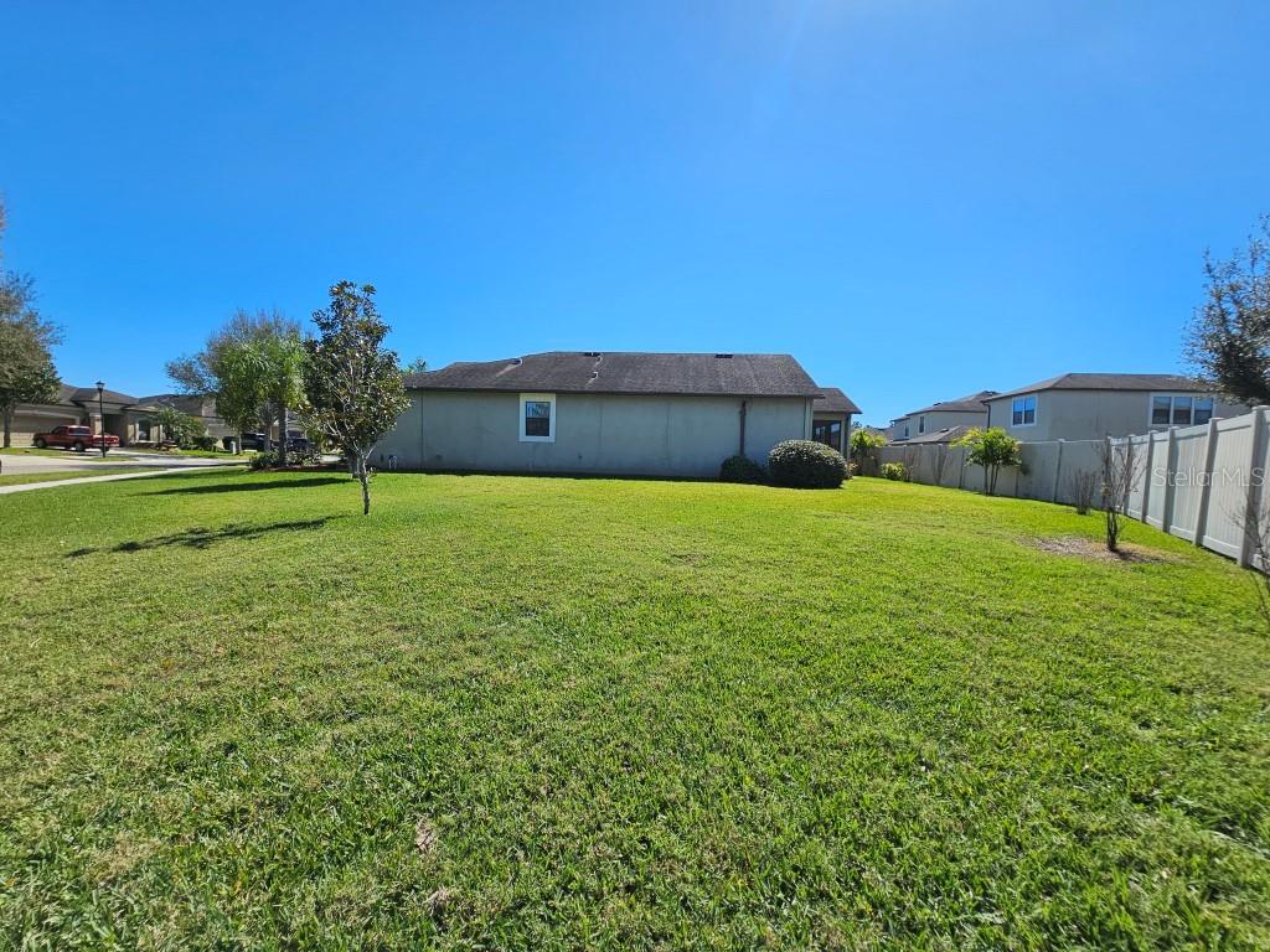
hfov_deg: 106.2
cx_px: 635
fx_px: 477
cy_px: 476
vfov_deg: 89.9
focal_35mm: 13
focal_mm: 2.2
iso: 50
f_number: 2.2
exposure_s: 1/3117
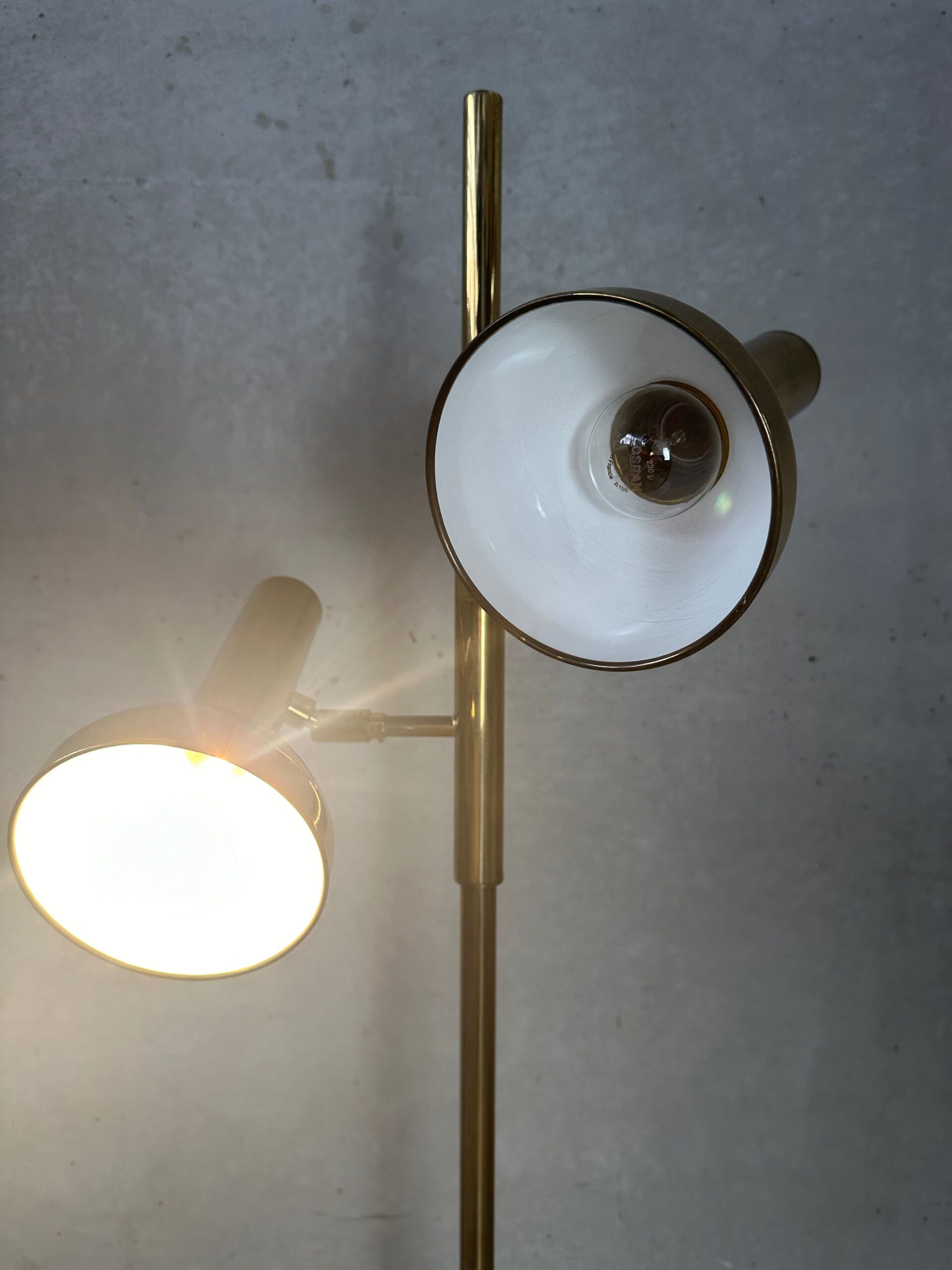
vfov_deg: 71.6
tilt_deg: -5.8
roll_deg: +0.0
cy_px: 635
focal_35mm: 24
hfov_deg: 56.8
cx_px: 476
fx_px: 880
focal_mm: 6.86
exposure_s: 1/100
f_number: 1.78
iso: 125
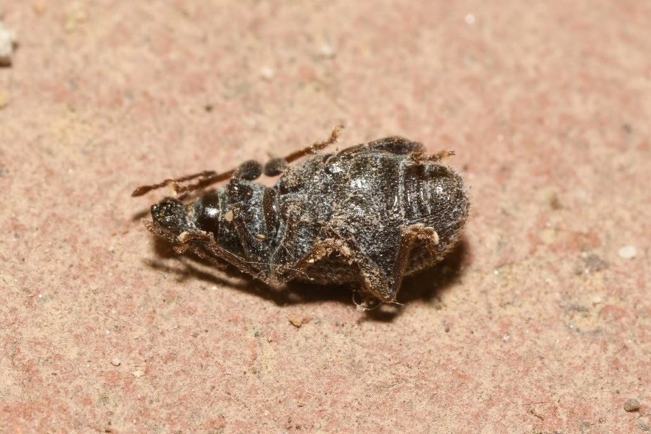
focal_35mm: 158
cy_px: 217
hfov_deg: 13.0
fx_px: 2848
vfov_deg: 8.7
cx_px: 326
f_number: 29
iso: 250
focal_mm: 105
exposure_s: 1/60
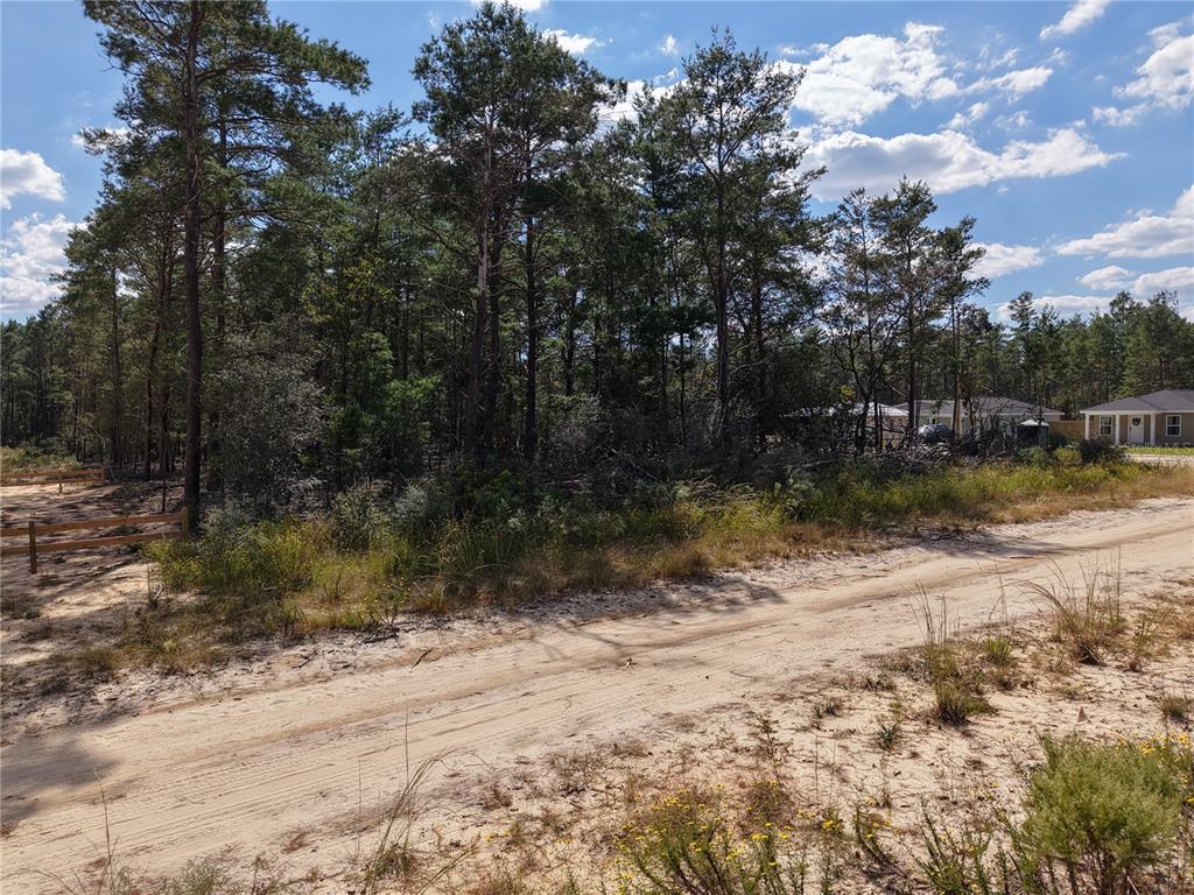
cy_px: 448
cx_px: 597
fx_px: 828
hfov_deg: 71.6
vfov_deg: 56.8
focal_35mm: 24
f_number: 1.8
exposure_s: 1/100
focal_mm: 8.67
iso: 100
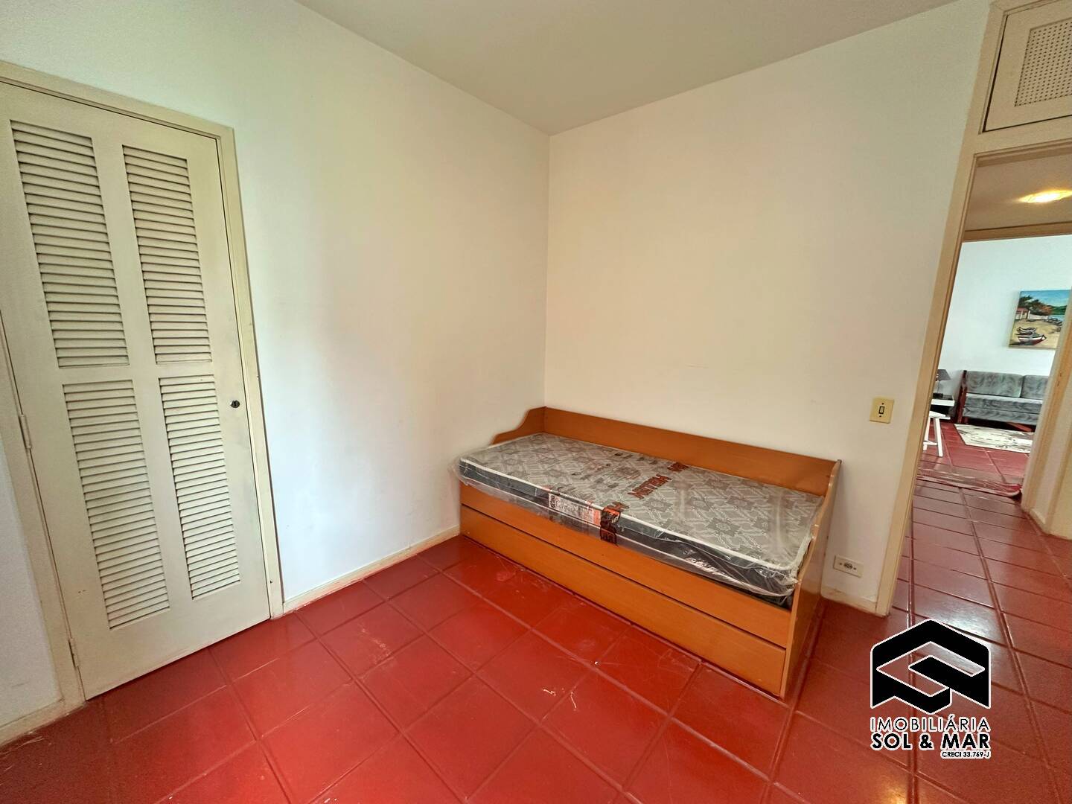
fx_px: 434
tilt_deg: -11.1
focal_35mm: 14
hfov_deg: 102.1
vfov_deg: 85.7
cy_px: 402
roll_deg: -1.0
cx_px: 536
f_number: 2.2
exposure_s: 1/60
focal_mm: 2.22
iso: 200
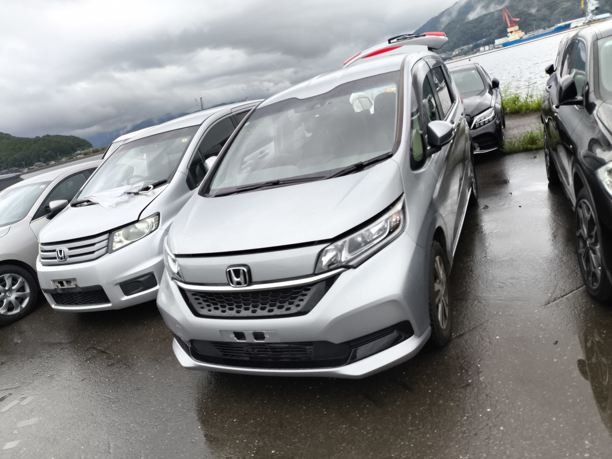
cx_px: 306
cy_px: 230
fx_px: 442
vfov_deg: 54.9
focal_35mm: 25
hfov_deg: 69.4
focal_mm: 4.71
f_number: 1.7
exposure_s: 1/127
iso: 50
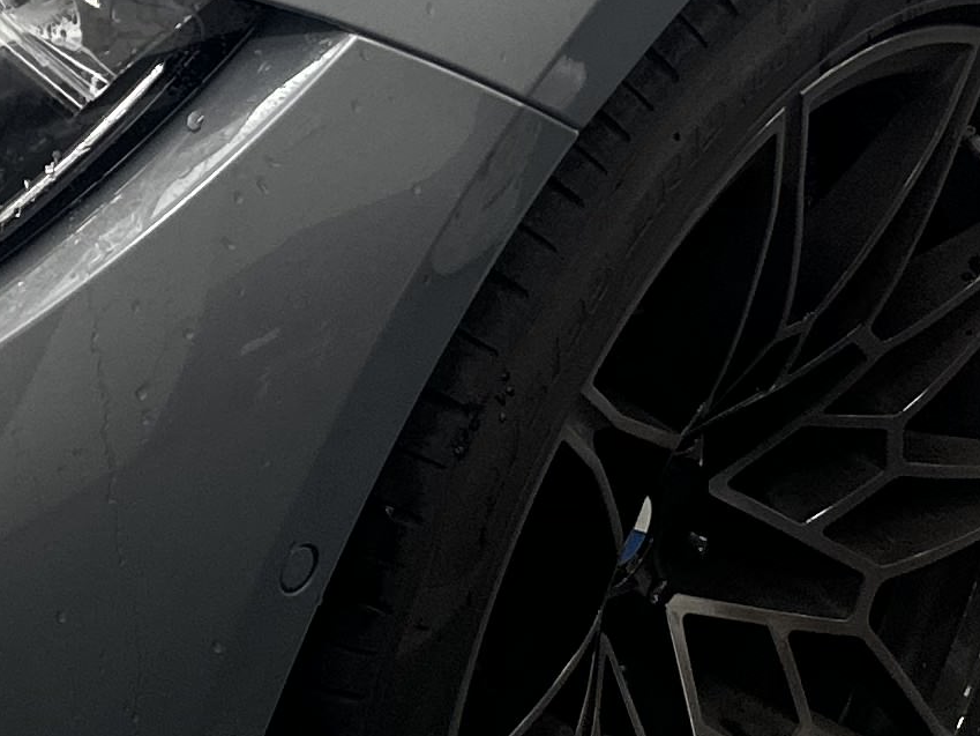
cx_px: -603
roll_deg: +2.1
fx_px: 3228
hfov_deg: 15.5
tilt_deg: -15.2
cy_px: -1003
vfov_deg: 11.0
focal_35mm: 114
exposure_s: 1/120
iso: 80
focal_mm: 6.86
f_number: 1.78
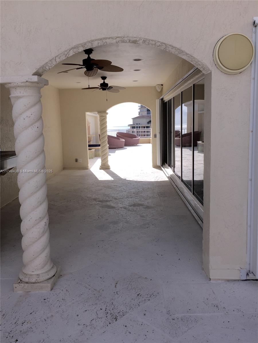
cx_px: 129
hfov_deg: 48.2
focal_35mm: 29
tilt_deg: -7.5
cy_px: 172
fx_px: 288
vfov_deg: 61.7
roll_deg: +0.8
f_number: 2.2
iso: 32
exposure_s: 1/2198
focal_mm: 4.15
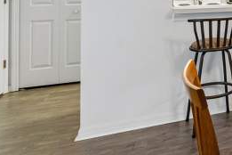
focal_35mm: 46
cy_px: -21
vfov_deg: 26.6
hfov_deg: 28.3
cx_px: 347
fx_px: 296
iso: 100
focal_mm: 10
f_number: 7.1
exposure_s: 1/3.33
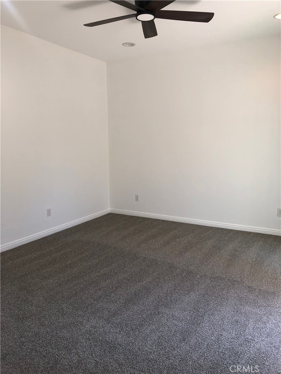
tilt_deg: -6.9
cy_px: 187
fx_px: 303
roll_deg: +0.5
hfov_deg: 49.7
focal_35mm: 28
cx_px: 140
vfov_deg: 63.4
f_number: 1.8
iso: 64
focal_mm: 4
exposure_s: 1/120
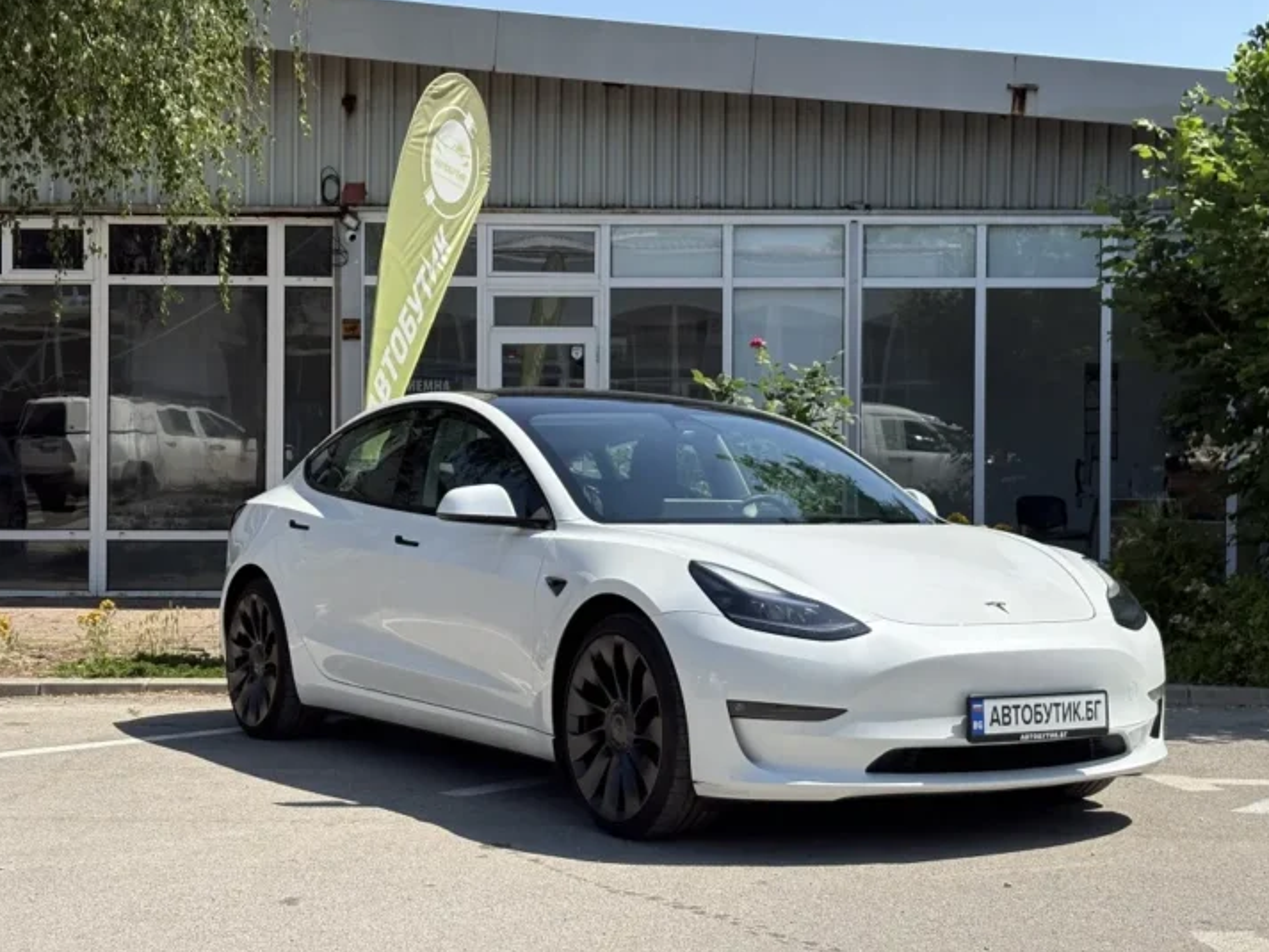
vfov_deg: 26.1
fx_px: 2053
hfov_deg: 34.3
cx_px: 669
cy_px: 441
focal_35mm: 56
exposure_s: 1/3831
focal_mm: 5.96
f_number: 1.6
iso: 50
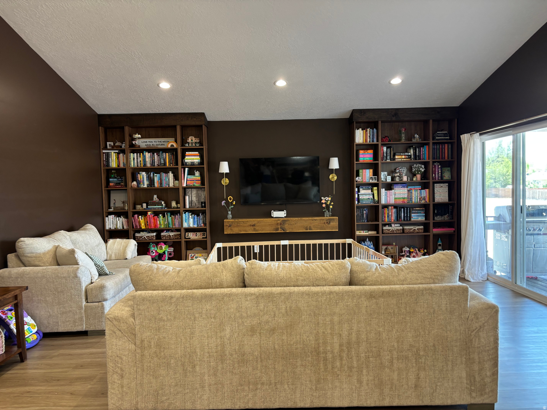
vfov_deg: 53.1
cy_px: 205
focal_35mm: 26
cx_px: 274
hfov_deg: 67.3
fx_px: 411
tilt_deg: -1.7
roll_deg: +1.3
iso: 125
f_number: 1.6
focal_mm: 5.96
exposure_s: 1/60
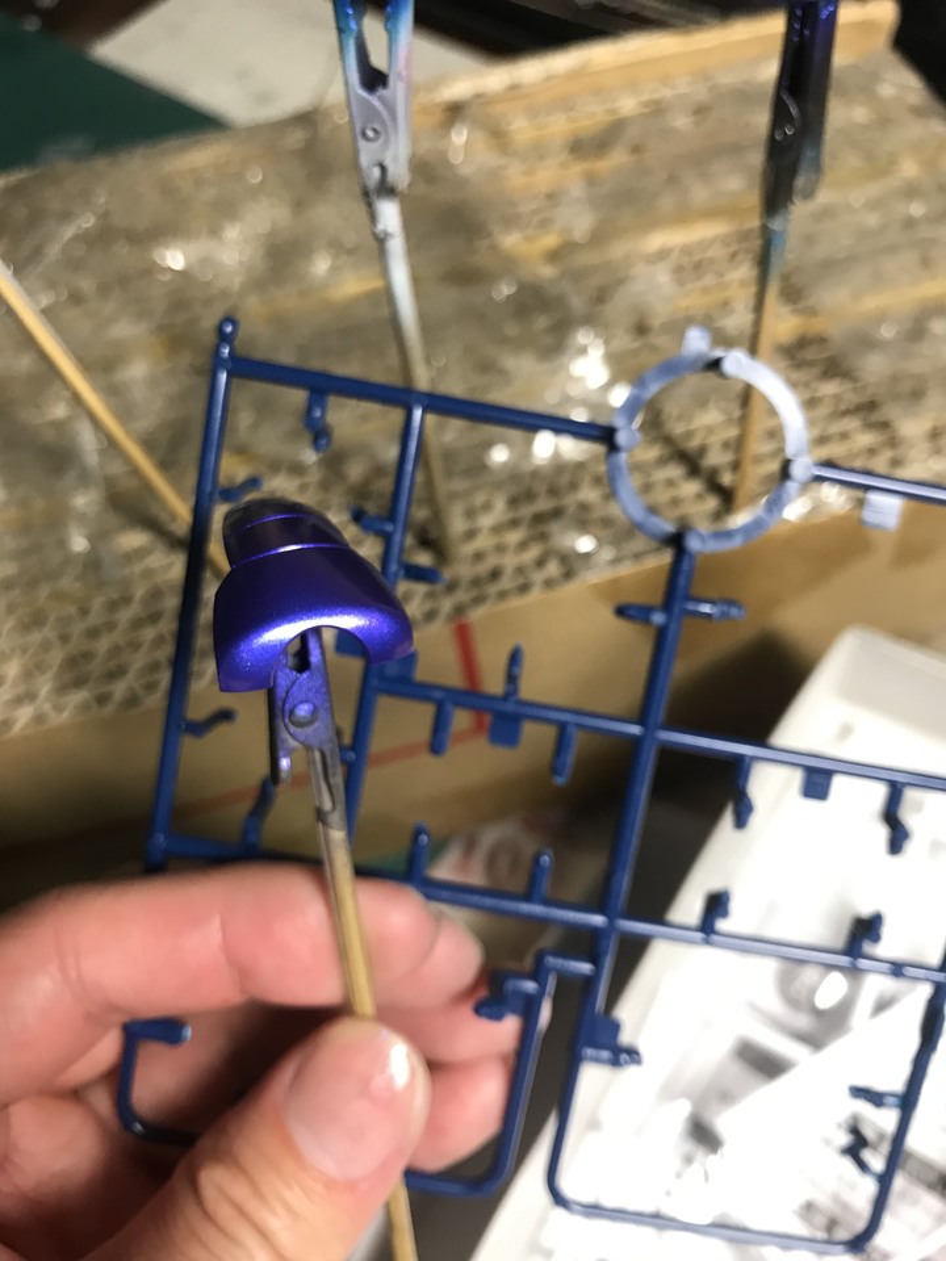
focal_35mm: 28
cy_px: 630
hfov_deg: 49.7
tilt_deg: -59.7
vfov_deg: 63.4
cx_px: 473
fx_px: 1020
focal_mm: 3.99
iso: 32
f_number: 1.8
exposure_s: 1/30
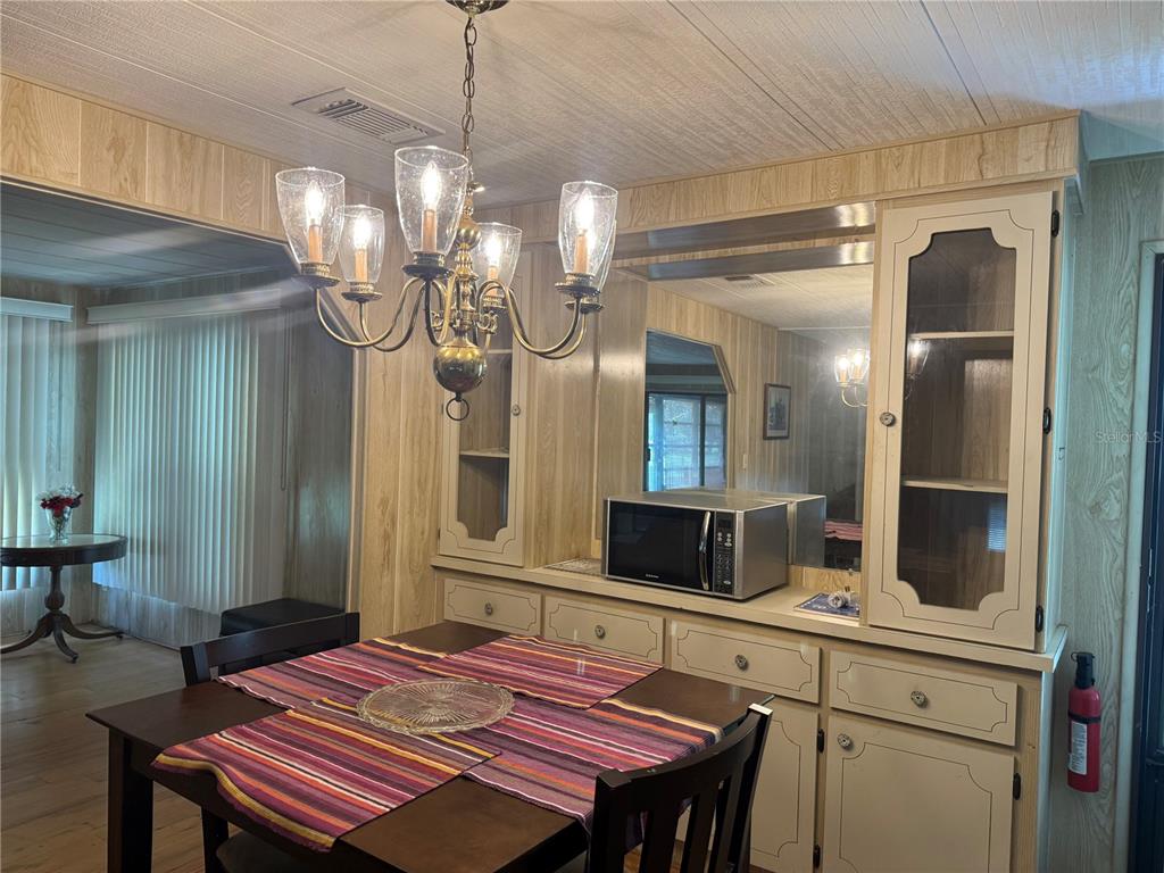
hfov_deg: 71.6
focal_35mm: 24
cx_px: 582
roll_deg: -1.2
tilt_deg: -1.3
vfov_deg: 56.8
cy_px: 436
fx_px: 807
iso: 160
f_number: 1.78
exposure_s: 1/120
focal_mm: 6.76
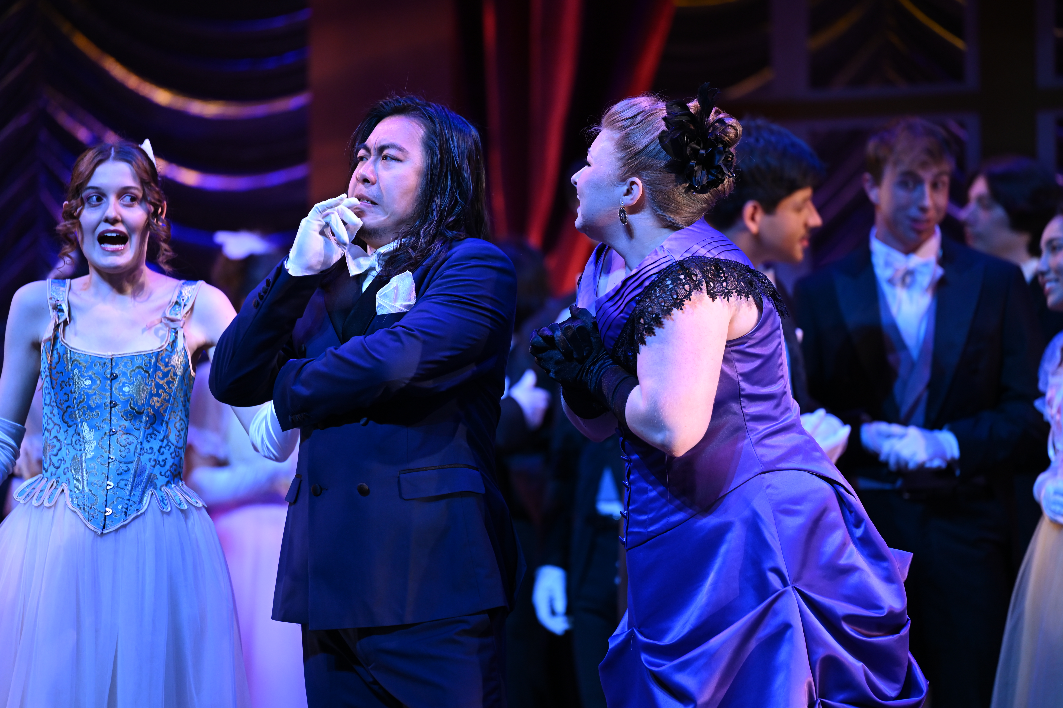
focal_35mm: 200
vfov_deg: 6.9
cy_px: 354
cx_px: 532
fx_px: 5905
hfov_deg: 10.3
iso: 1100
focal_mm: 200
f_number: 2.8
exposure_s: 1/200
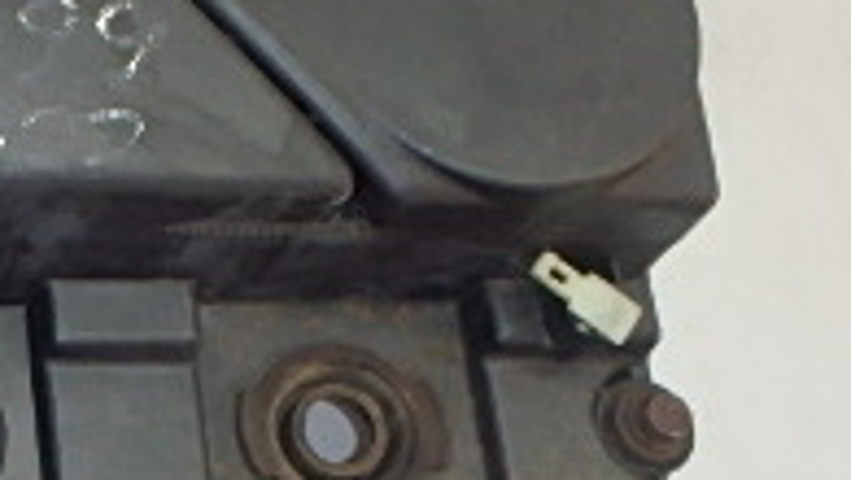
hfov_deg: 23.9
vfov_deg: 16.1
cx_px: -327
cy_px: 358
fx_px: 1694
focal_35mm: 75
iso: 200
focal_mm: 3.7
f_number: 3.5
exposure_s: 1/40
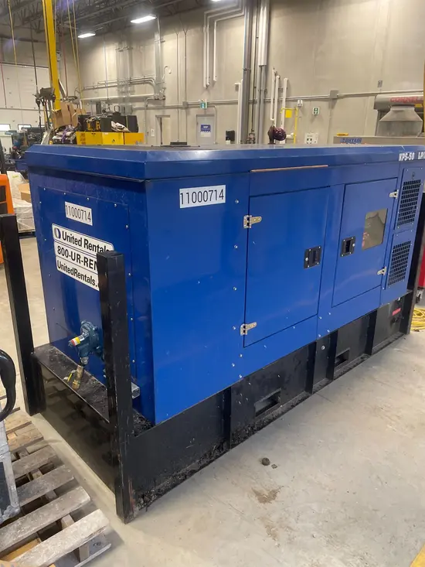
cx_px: 212
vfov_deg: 67.3
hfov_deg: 53.1
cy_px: 284
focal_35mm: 26
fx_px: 425
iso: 200
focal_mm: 4.2
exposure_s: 1/60
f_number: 1.6
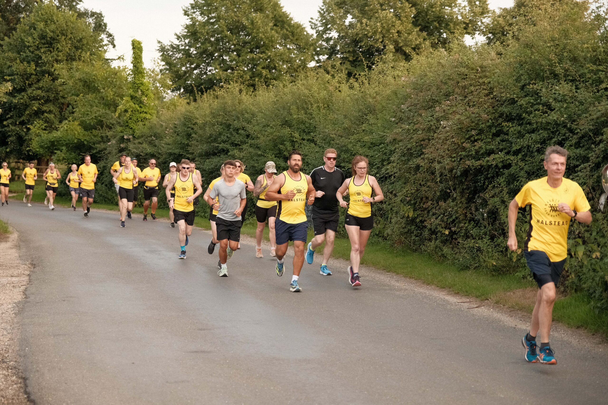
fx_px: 1402
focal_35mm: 83
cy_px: 202
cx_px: 304
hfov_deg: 24.5
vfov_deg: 16.5
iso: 2000
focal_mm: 55
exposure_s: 1/1600
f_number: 2.8
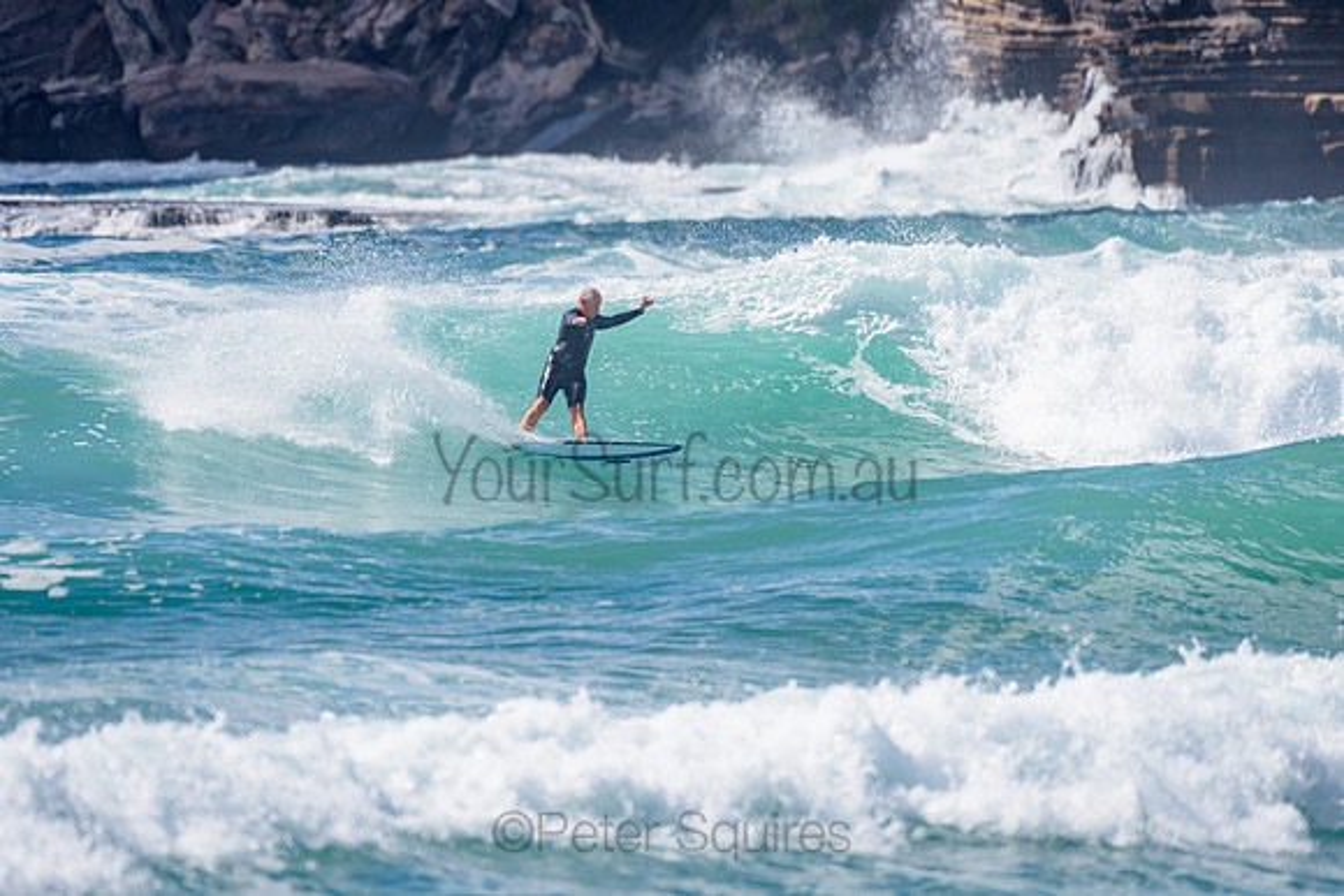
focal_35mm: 613
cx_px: 570
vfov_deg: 2.2
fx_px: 22894
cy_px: 347
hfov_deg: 3.4
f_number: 5.6
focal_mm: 500
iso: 110
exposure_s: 1/2000
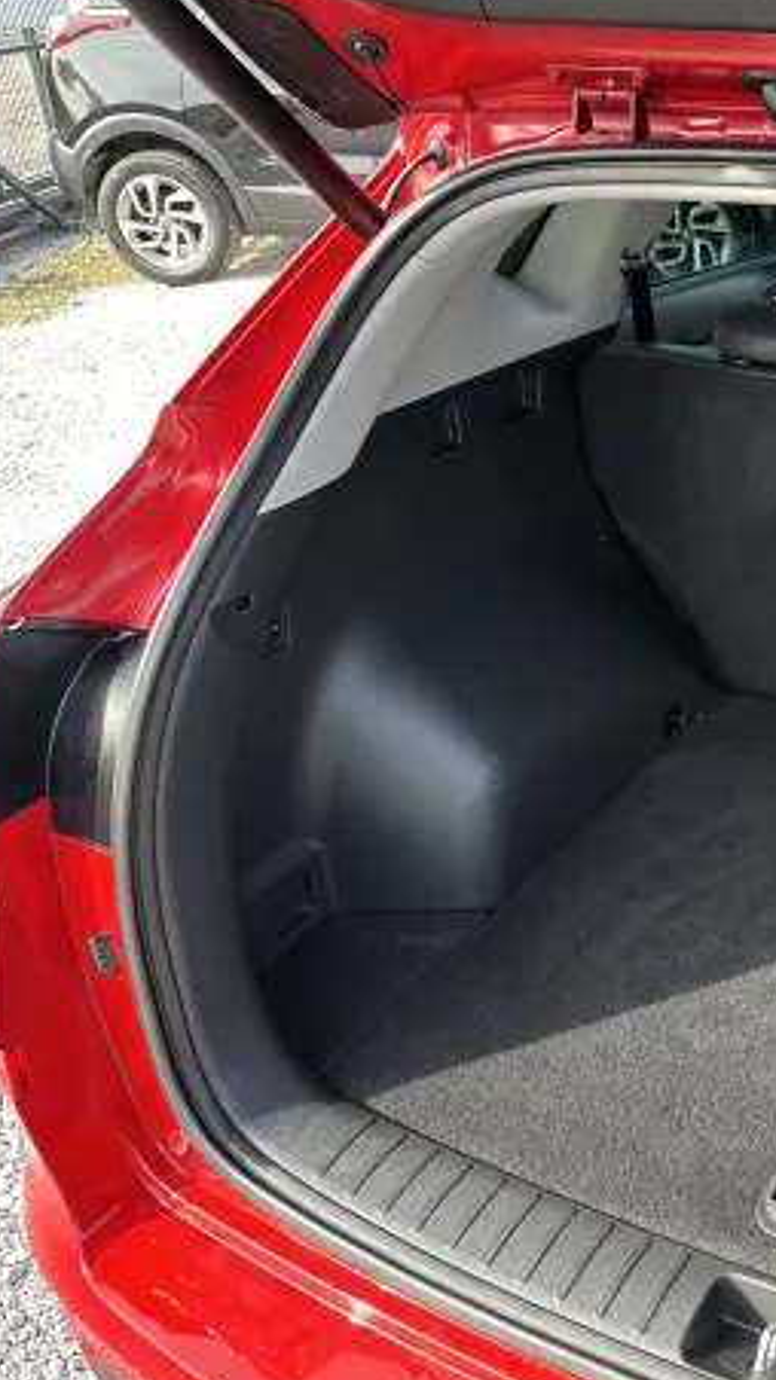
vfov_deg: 54.0
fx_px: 1354
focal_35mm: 37
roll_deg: -2.1
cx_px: 889
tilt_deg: -27.3
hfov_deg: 28.5
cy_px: 711
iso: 100
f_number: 1.78
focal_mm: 6.86
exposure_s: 1/172
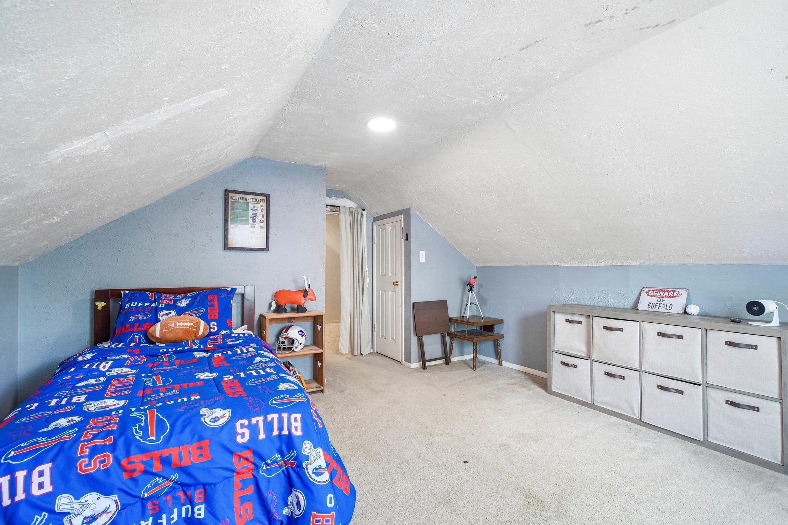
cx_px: 394
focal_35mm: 15
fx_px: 328
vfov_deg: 77.3
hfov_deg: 100.4
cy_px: 262
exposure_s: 1/4
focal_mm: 10
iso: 400
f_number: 8
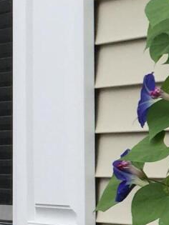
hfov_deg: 7.5
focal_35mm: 184
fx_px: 1199
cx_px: 417
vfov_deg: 10.8
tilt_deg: +1.0
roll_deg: +0.0
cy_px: 126
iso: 25
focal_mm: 4.15
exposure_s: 1/418
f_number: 2.2
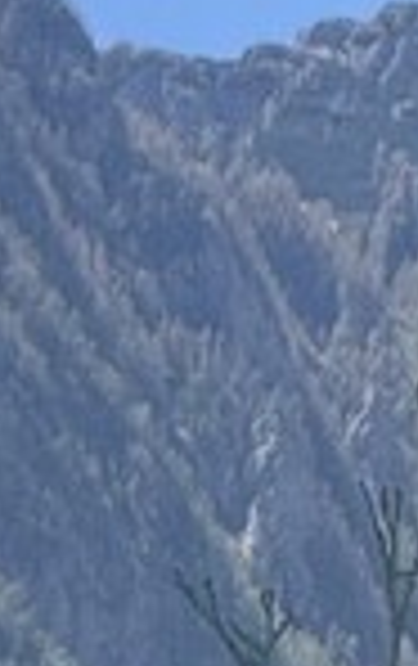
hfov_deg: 1.5
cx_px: 1618
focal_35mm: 880
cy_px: 630
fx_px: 15978
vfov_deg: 2.4
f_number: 2.8
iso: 50
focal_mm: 15.66
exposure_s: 1/891
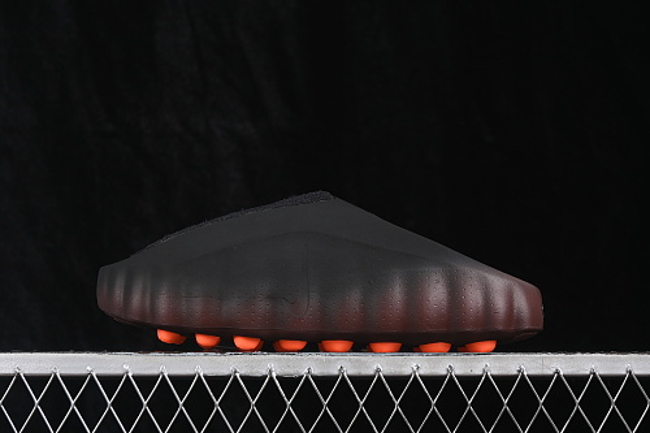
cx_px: 325
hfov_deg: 27.0
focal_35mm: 75
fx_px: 1354
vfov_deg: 18.2
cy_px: 216
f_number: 6.3
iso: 160
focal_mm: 50
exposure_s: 1/60
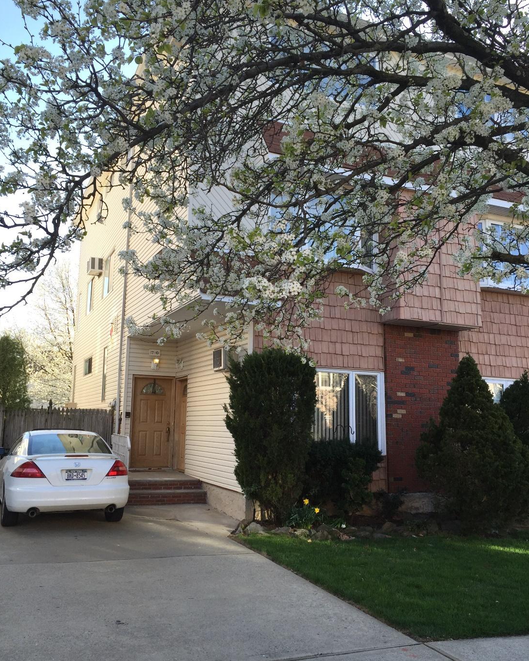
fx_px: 607
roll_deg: -1.1
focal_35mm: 31
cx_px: 261
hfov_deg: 47.1
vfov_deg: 57.2
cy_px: 330
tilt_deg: +8.2
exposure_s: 1/460
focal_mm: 4.15
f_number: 2.2
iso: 32
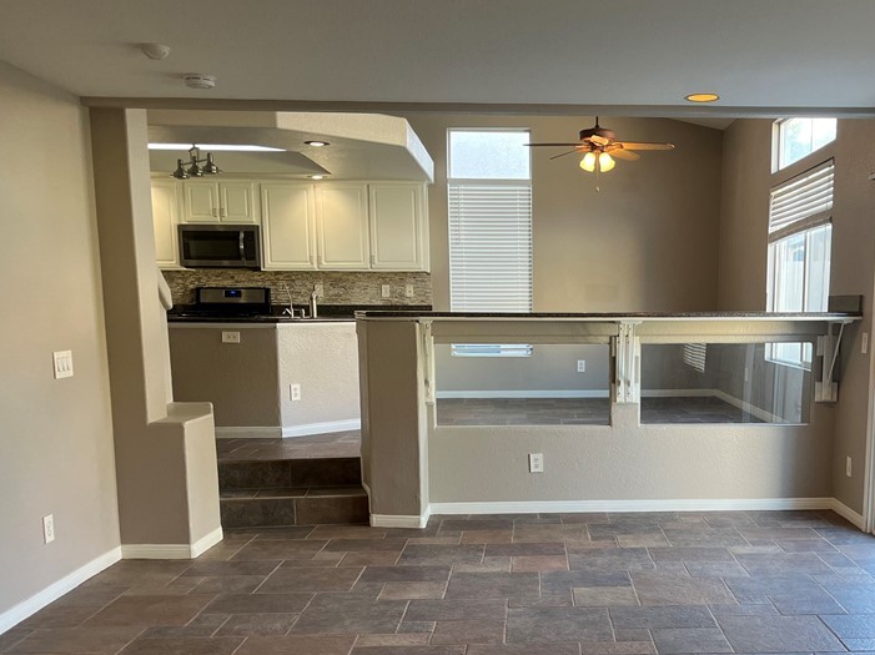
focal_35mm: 38
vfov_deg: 37.3
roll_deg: -0.5
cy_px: 439
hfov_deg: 48.1
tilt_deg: -8.6
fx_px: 960
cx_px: 588
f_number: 1.6
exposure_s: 1/120
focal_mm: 5.1
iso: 125
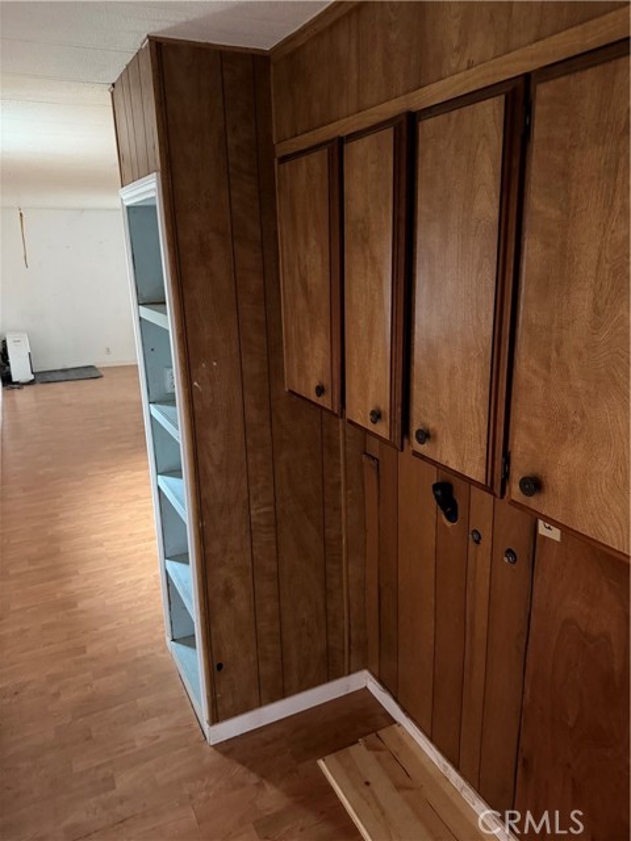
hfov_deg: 56.8
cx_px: 316
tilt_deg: -15.4
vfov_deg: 71.6
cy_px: 420
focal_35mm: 24
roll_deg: +0.2
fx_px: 583
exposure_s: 1/31
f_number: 1.78
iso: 1000
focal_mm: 6.76
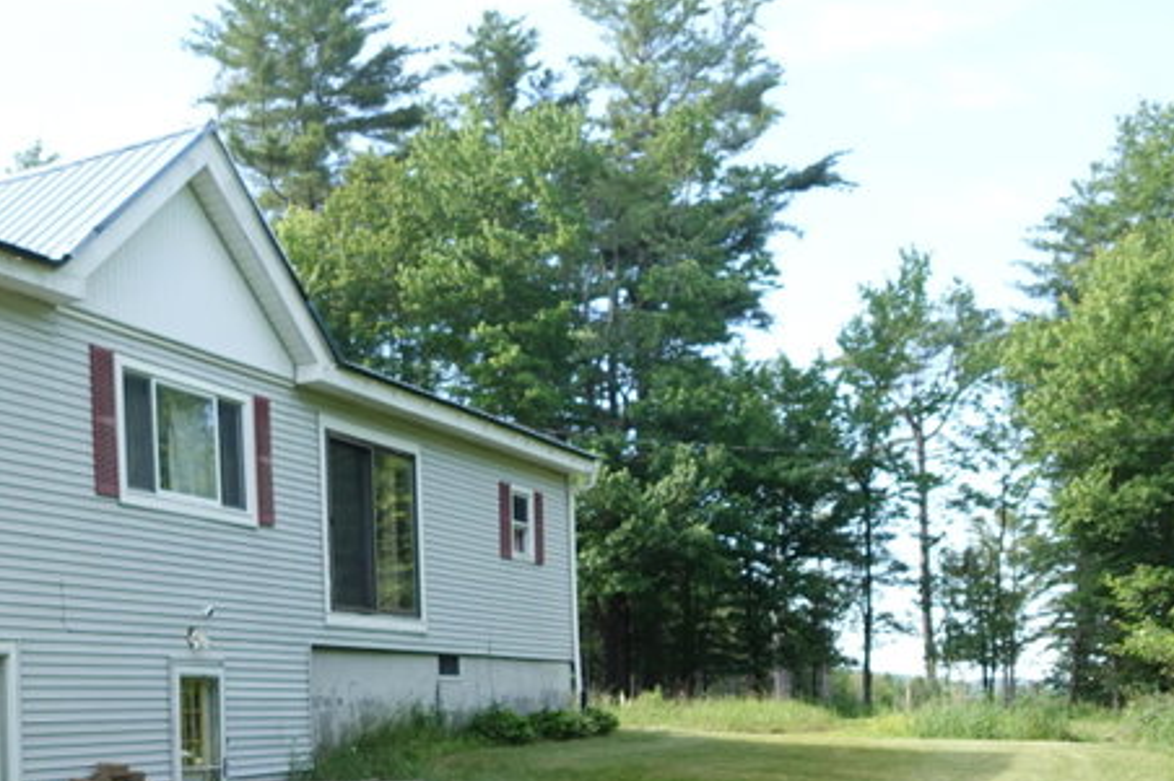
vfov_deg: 25.6
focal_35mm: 51
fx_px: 1662
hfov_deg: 36.1
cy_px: 716
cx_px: 81
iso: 125
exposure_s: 1/640
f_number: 2
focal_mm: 7.6
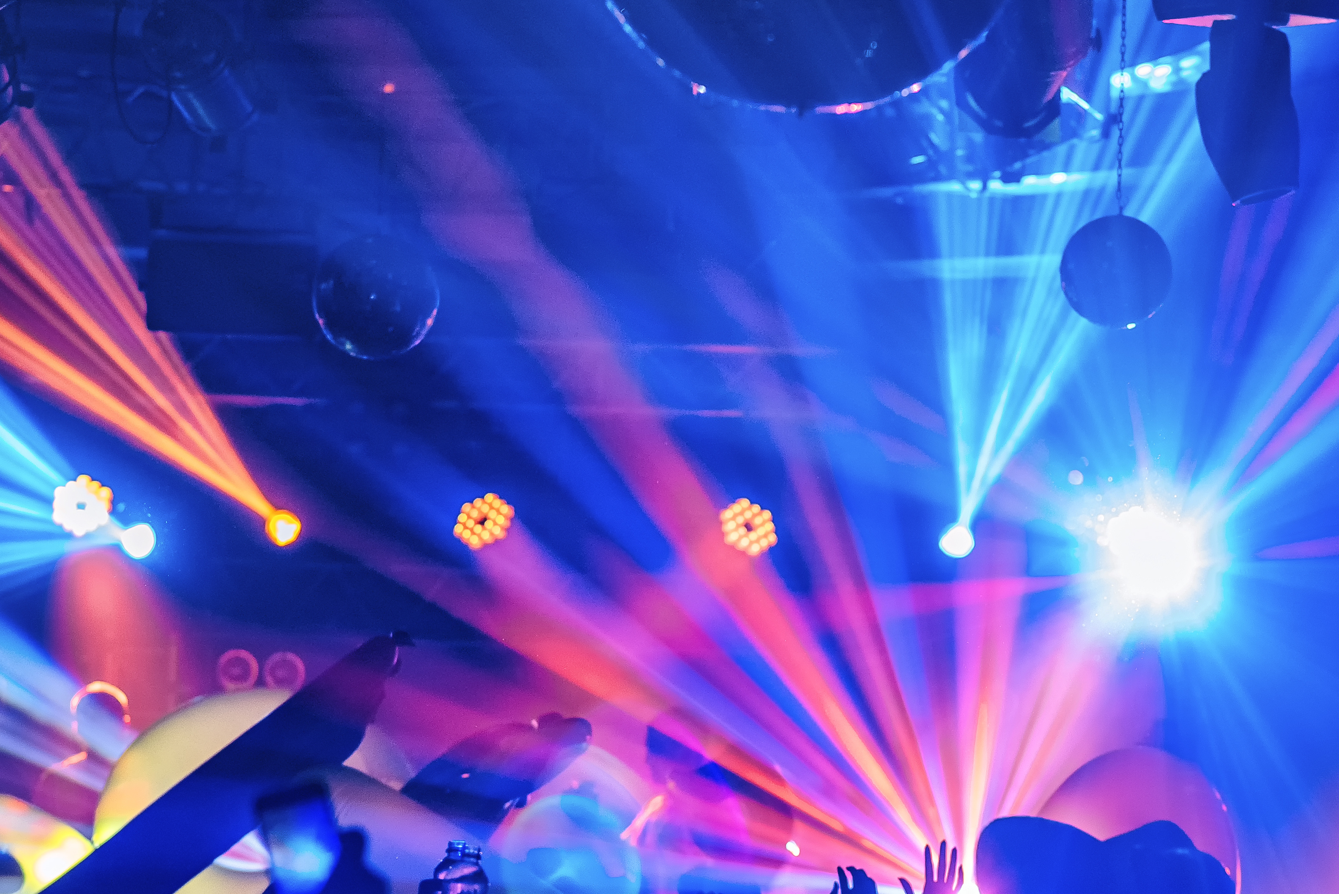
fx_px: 5954
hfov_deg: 12.8
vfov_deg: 8.6
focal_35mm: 160
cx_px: 864
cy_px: 717
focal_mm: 85
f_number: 3.5
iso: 1000
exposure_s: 1/160
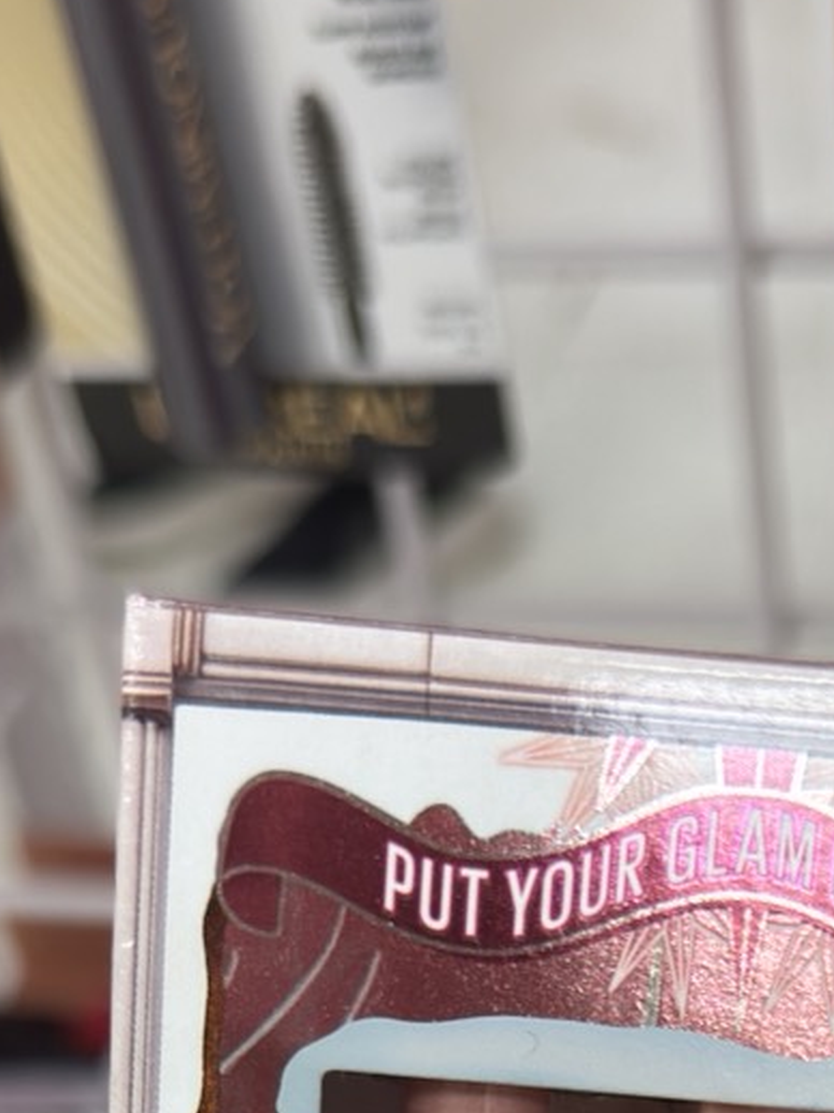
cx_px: 585
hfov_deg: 16.5
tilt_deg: -47.8
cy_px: 1755
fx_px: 2861
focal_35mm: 89
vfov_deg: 18.9
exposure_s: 1/121
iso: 100
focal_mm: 6.76
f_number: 1.78
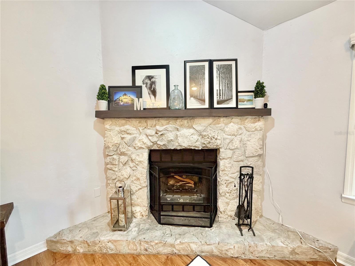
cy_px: 133
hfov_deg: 102.1
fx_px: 144
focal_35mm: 14
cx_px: 178
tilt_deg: -5.6
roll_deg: +1.8
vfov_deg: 85.7
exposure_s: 1/60
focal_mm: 2.22
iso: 200
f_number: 2.2
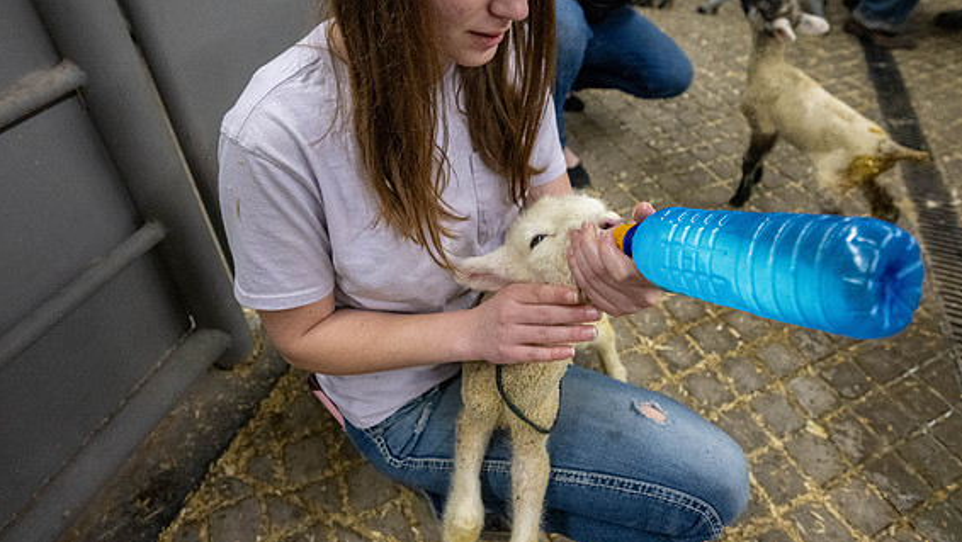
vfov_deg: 51.2
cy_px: 217
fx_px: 561
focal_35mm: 22
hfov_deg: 81.2
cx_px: 488
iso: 8000
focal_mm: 20.5
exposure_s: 1/500
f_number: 4
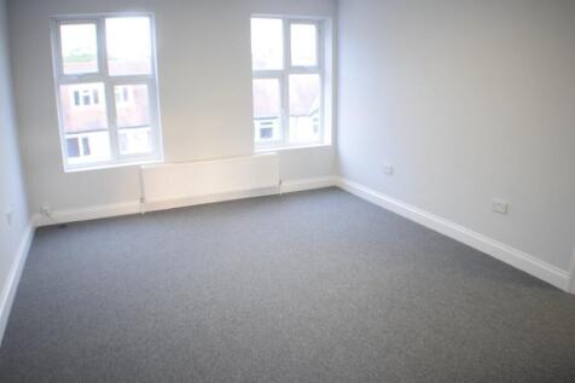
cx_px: 288
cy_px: 192
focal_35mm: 30
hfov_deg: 61.9
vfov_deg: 43.6
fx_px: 479
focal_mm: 20
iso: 1800
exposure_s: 1/60
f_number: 3.8
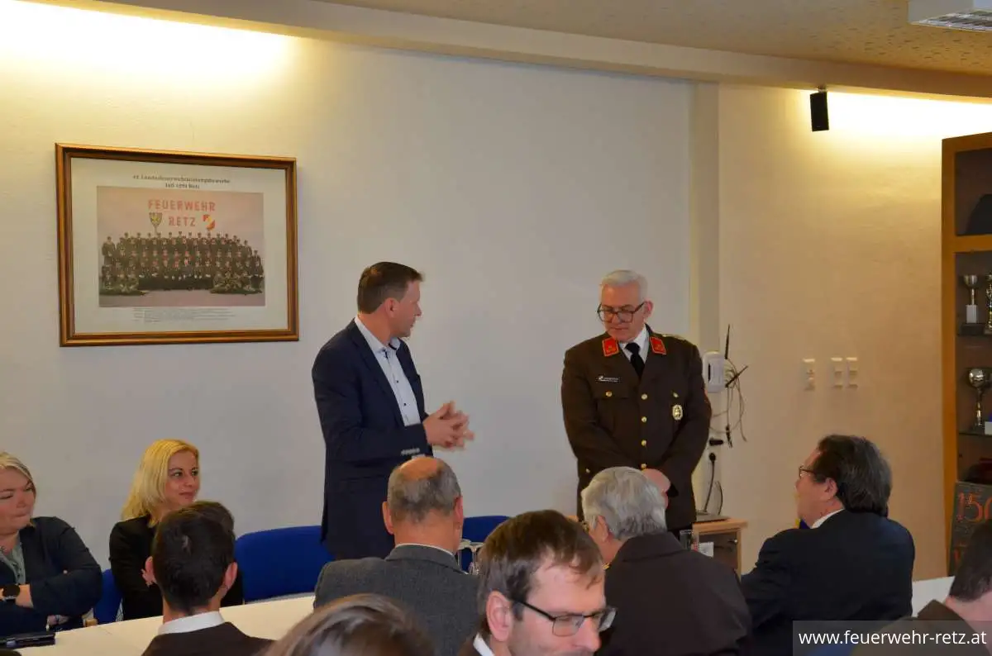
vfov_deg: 25.6
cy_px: 328
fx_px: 1443
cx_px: 496
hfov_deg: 37.9
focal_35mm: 52
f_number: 4.5
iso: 720
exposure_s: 1/60
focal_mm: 35
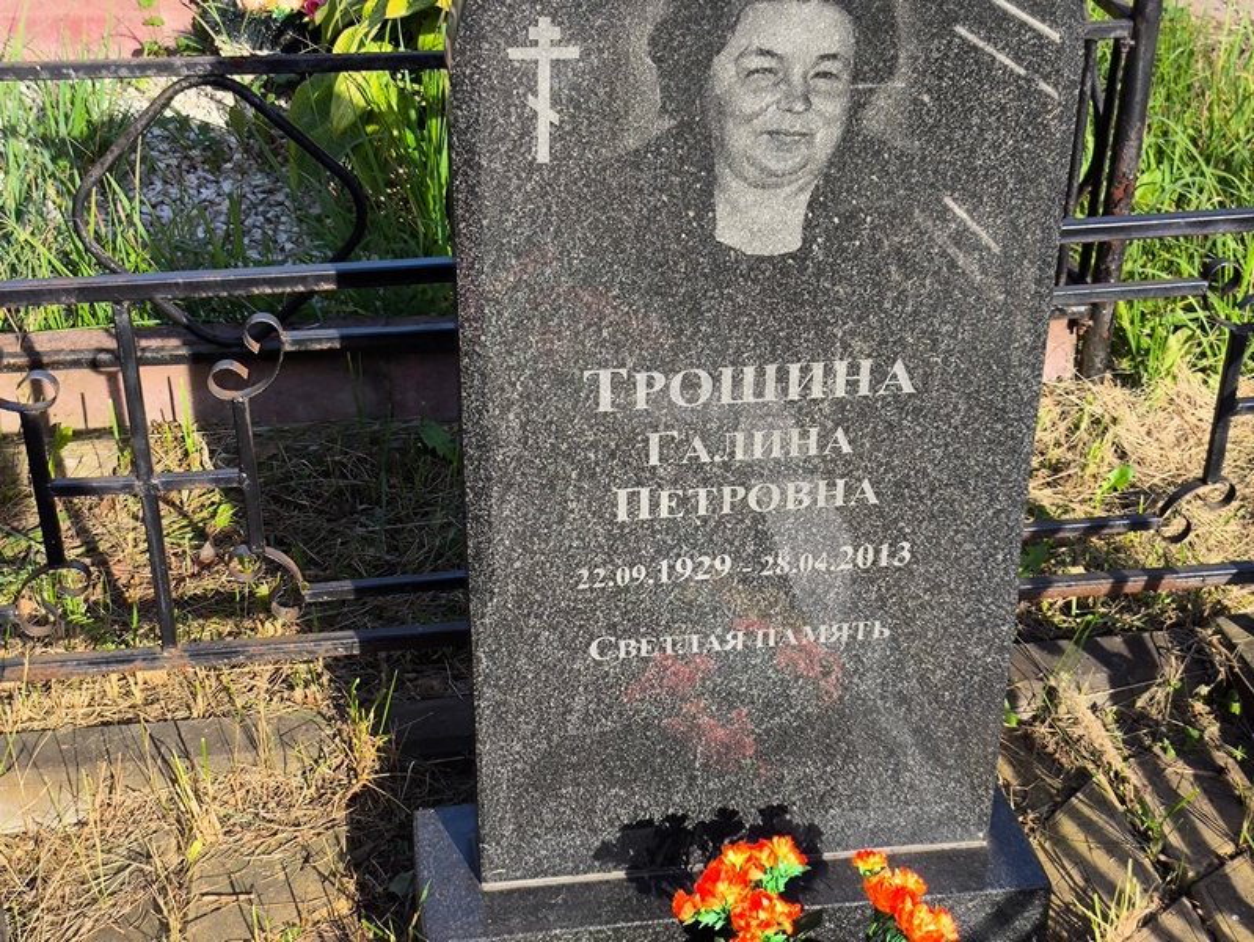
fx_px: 1812
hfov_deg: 38.2
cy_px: 471
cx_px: 627
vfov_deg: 29.1
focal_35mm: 50
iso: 50
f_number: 1.7
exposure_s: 1/772
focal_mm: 4.71
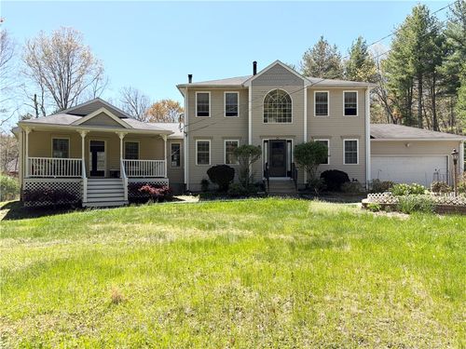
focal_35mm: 26
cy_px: 174
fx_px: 350
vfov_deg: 53.1
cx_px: 233
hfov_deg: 67.3
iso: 50
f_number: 1.6
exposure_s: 1/2451
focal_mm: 5.96
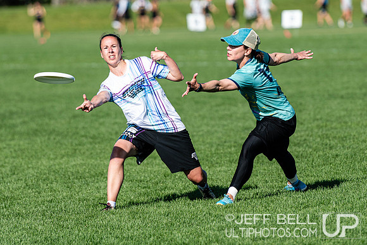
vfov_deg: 3.3
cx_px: 184
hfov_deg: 4.9
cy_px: 73
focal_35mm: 422
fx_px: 4307
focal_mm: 200
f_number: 3.2
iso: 100
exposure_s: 1/1600
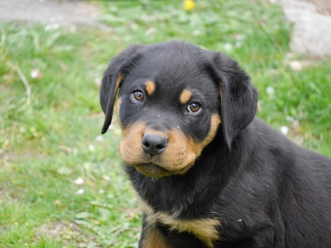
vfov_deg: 5.0
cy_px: 124
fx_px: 2869
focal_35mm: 300
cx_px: 166
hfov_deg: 6.6
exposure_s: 1/250
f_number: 5.6
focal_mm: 150
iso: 1600
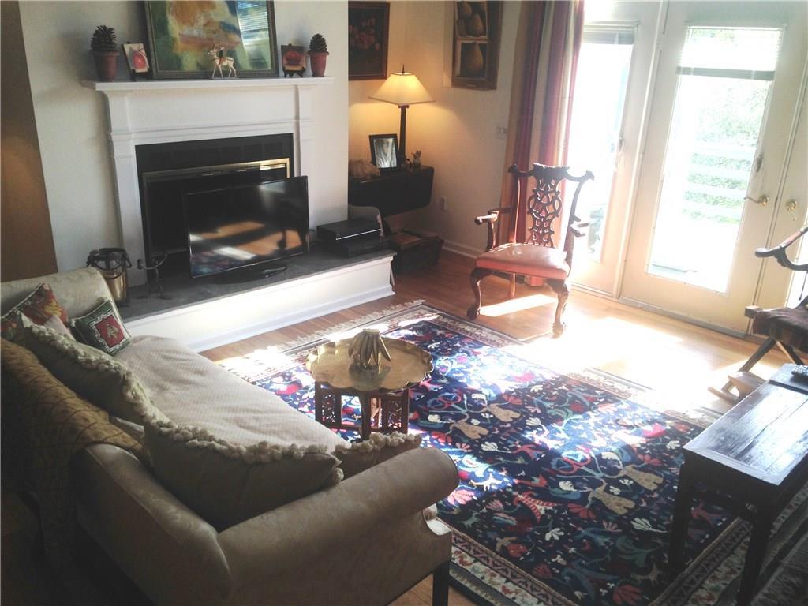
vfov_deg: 42.9
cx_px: 404
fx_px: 770
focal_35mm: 33
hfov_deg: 55.4
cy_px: 303
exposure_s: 1/167
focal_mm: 4.12
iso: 50
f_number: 2.4
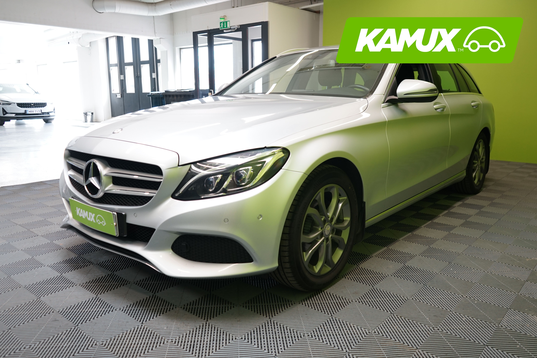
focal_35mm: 28
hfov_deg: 65.5
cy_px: 179
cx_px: 268
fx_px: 418
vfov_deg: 46.4
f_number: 4.5
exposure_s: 1/30
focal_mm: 28
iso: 500
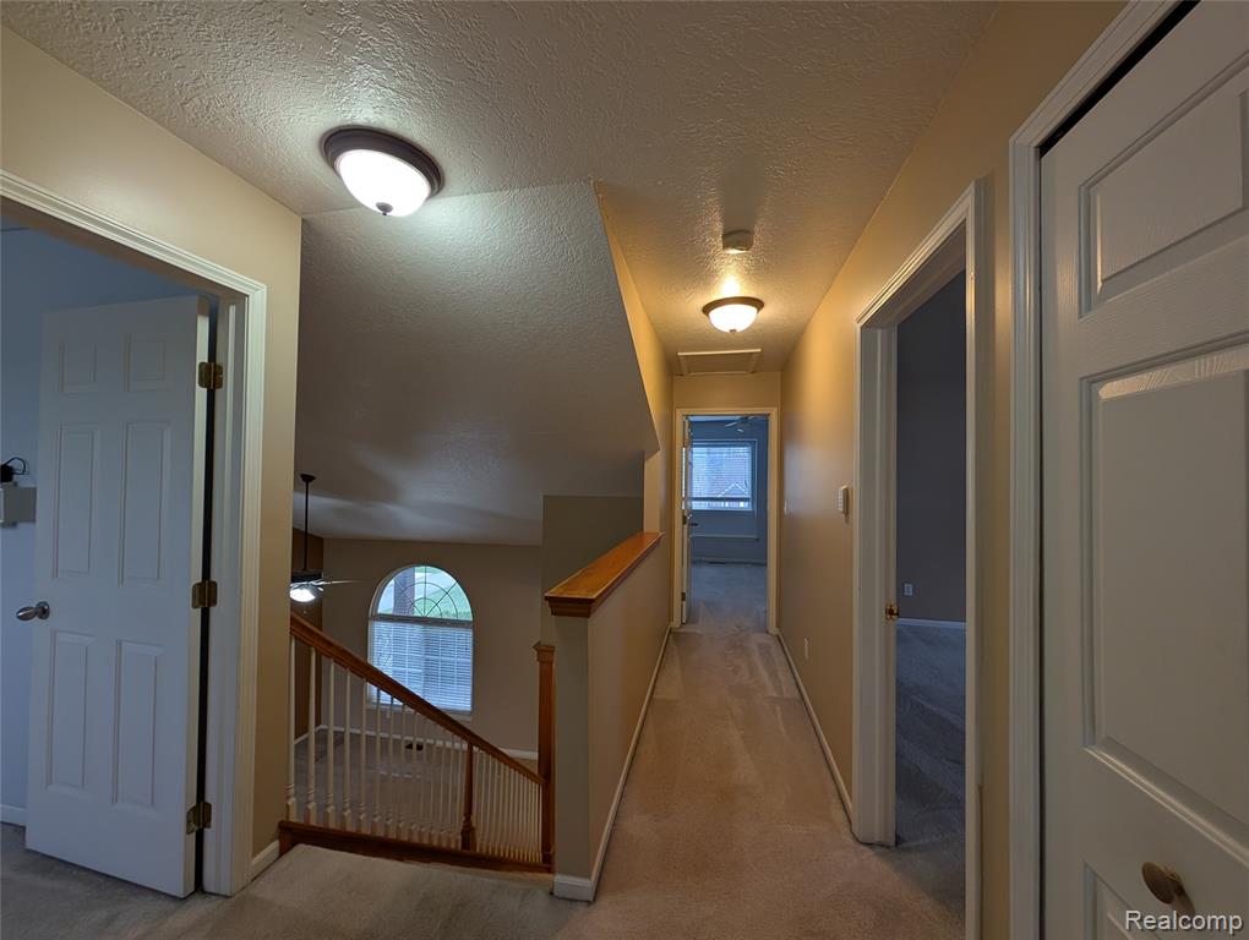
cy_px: 470
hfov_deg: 110.5
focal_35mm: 12
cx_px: 624
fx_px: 434
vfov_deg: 94.6
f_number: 1.95
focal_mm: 2.23
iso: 167
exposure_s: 1/120
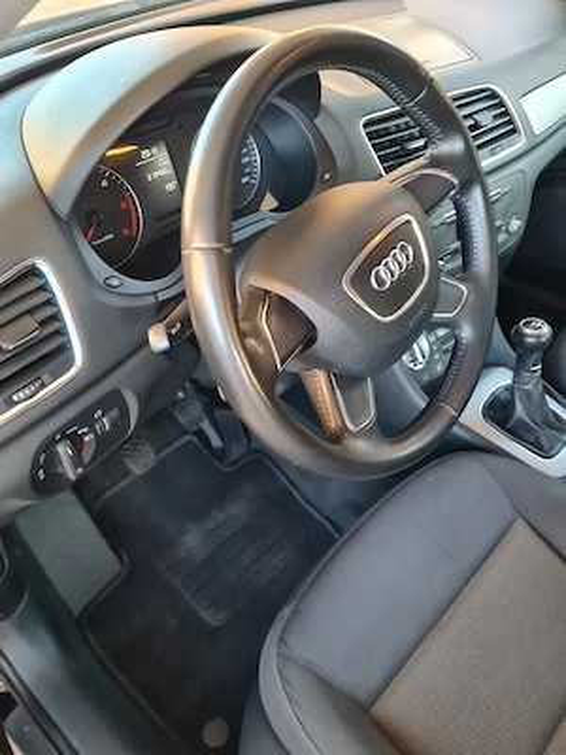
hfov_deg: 53.1
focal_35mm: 26
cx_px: 283
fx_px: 567
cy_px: 378
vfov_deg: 67.3
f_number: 1.8
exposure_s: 1/50
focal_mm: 5.4
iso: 800
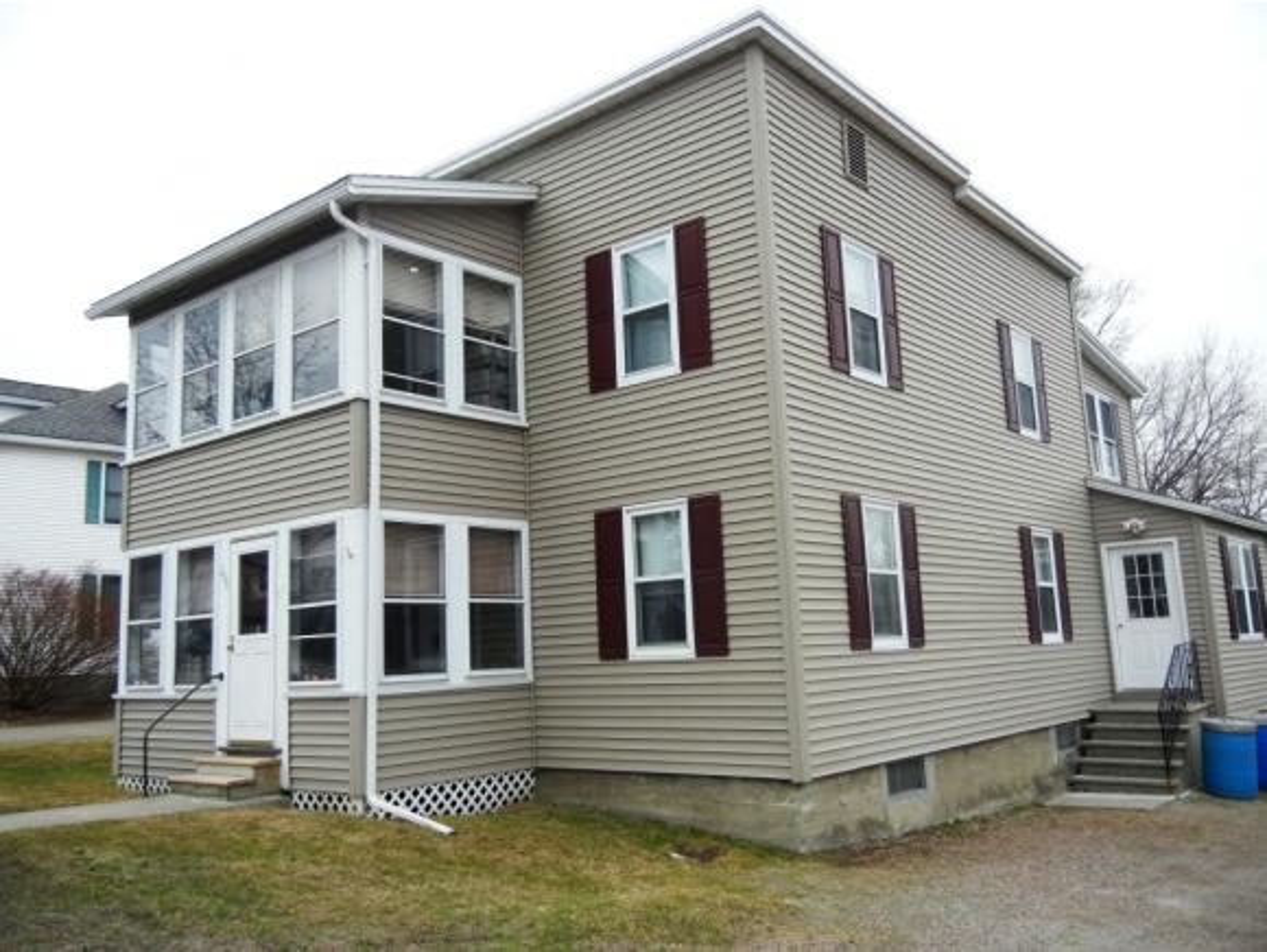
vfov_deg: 46.9
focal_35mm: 30
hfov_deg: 59.9
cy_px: 476
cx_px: 634
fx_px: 1099
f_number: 3.5
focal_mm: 5.4
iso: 160
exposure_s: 1/538
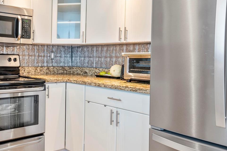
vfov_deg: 37.7
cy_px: 63
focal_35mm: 35
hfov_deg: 50.7
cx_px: 41
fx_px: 221
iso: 400
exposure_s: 1/2.5
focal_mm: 21
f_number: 8
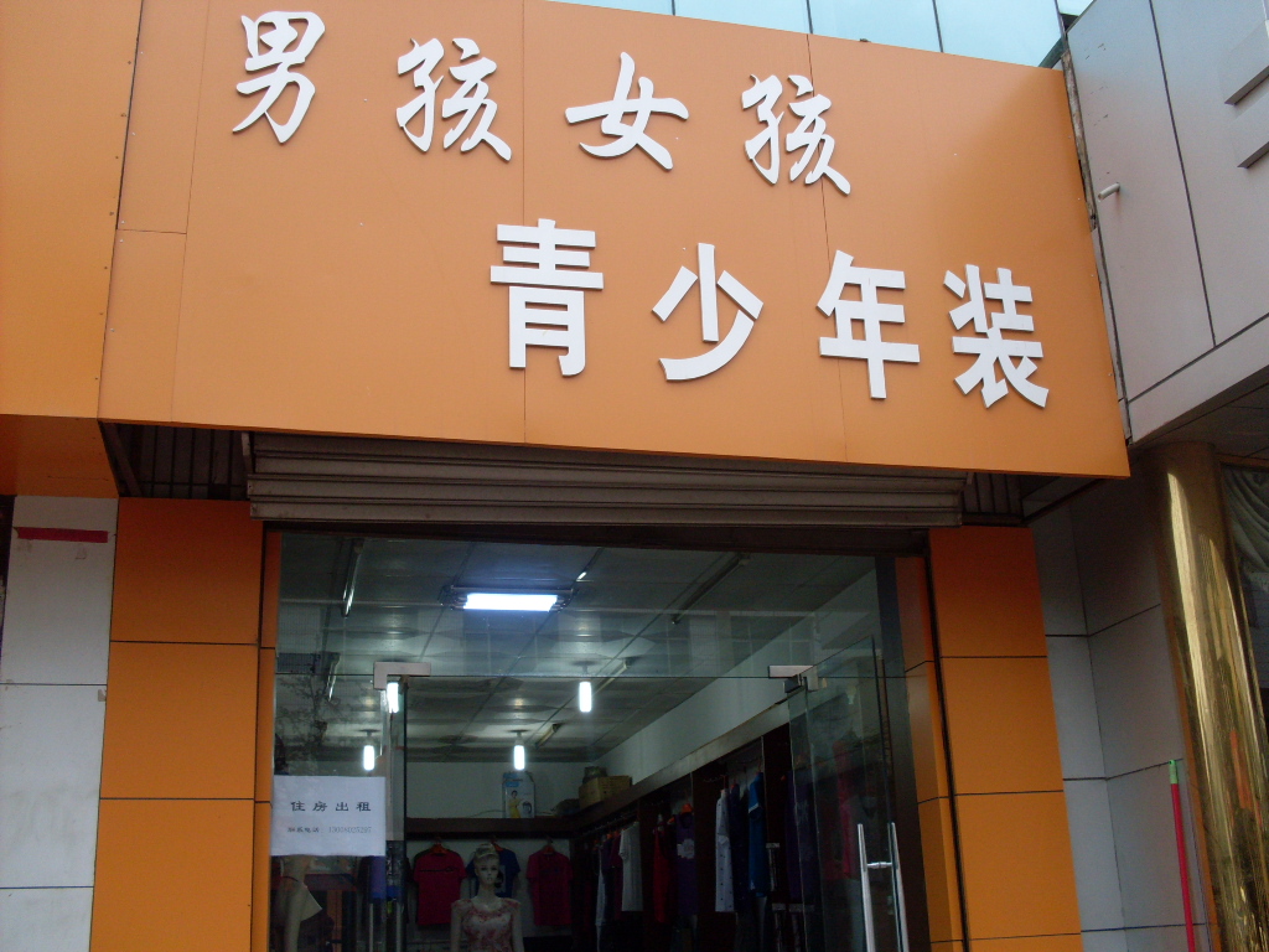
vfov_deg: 37.7
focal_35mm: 38
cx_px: 634
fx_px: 1393
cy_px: 476
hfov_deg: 49.0
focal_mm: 6.3
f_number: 2.8
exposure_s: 1/90
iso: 80
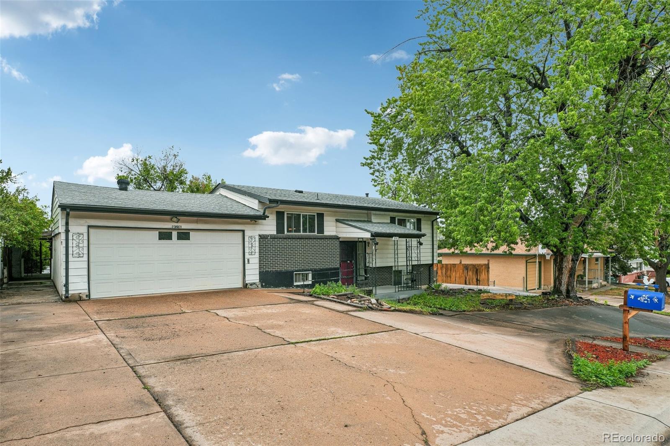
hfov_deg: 85.4
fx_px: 363
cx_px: 335
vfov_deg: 63.2
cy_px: 223
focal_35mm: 20
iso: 100
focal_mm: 13
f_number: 8
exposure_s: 1/200
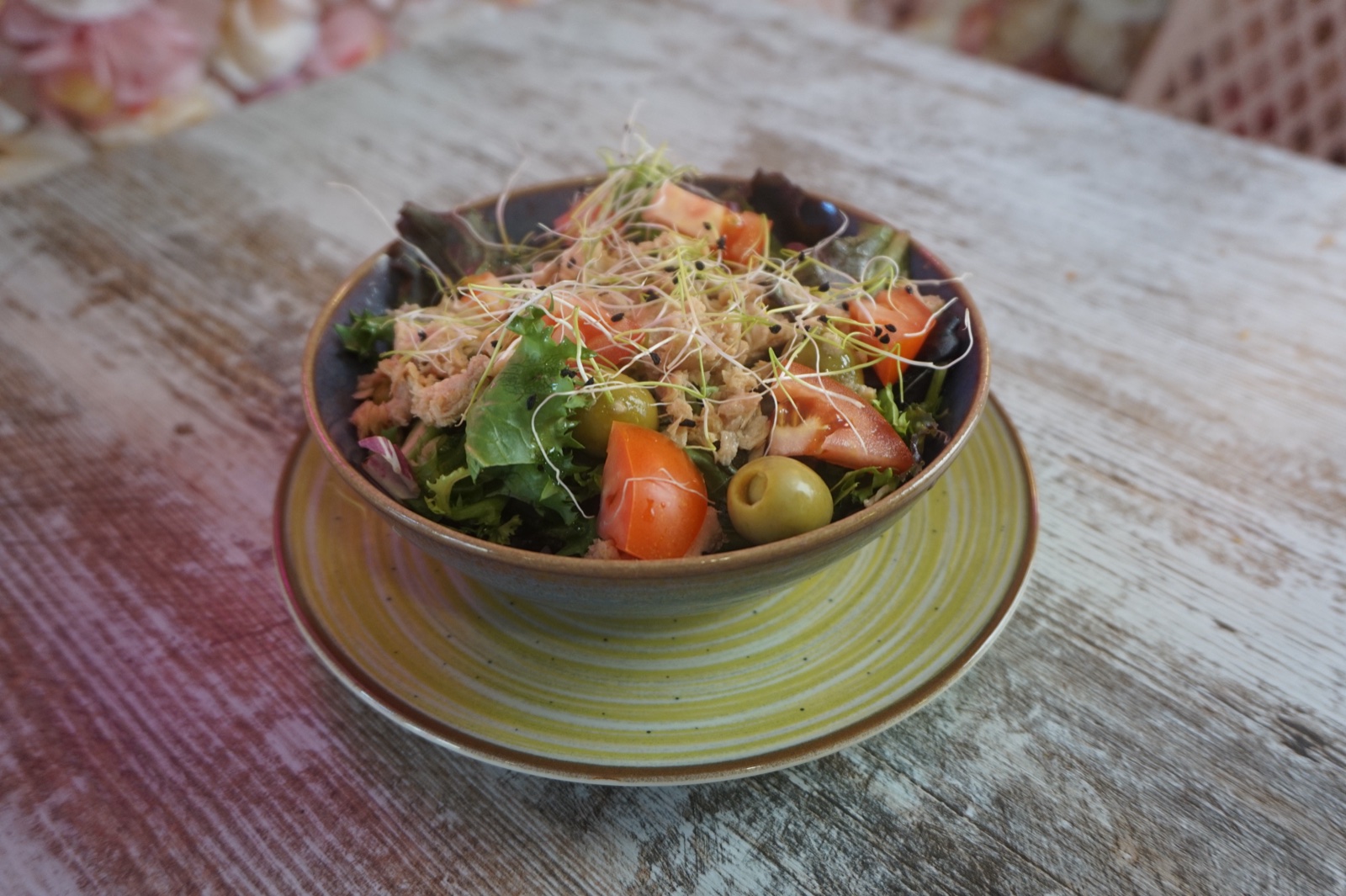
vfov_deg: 43.6
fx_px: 1121
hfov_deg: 62.0
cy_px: 448
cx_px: 673
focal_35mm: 30
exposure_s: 1/60
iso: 400
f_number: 4
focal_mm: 20
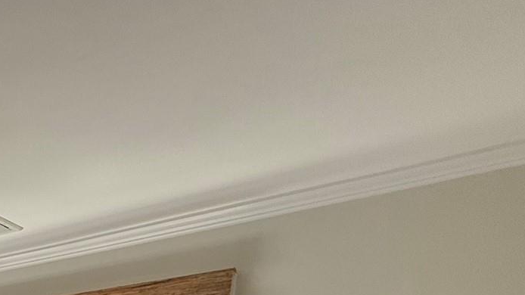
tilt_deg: -9.7
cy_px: 541
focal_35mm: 45
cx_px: -202
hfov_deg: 31.4
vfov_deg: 19.4
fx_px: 626
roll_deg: +1.1
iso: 80
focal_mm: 2.22
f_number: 2.2
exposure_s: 1/120
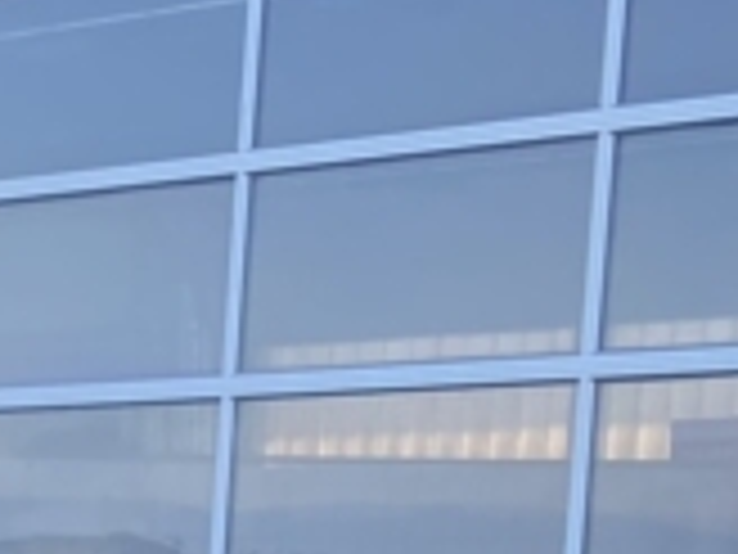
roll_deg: -0.8
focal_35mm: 162
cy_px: 1004
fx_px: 3454
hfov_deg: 9.3
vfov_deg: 8.8
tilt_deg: -6.4
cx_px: -1557
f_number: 1.8
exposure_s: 1/719
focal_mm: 4.25
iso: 32
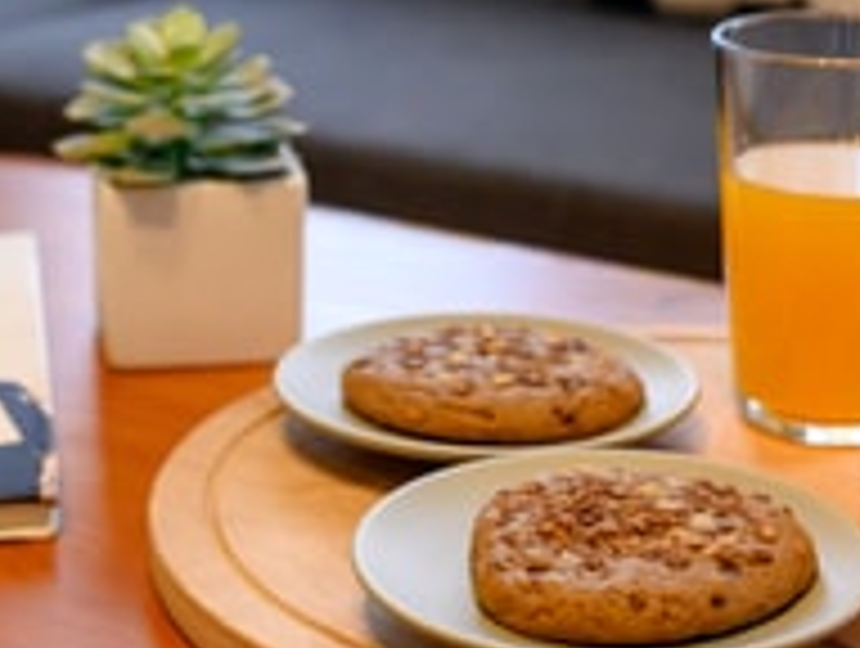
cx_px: 324
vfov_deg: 16.5
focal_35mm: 90
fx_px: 2240
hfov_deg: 21.7
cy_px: 259
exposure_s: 1/200
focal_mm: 35
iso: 3200
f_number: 4
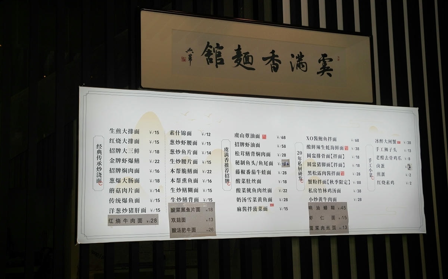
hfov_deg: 41.8
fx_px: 586
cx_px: 224
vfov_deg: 26.8
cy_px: 145
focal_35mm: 48
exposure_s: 1/160
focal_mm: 47
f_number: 4
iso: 200
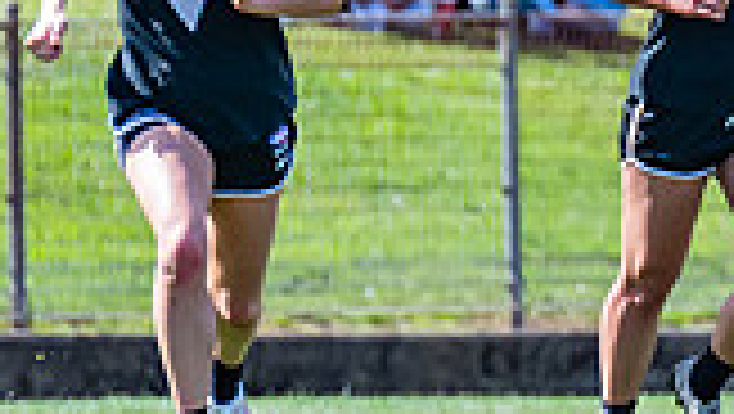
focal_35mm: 1957
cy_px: 128
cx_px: 914
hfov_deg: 1.1
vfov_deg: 0.6
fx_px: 38120
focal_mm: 420
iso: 800
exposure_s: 1/1600
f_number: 6.3
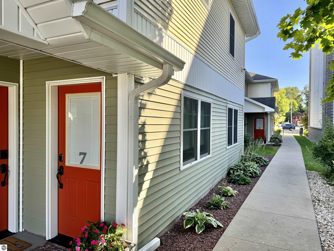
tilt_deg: -1.0
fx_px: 232
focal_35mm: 24
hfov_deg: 71.6
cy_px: 126
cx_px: 167
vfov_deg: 56.8
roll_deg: -0.7
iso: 80
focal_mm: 6.76
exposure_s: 1/756
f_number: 1.78
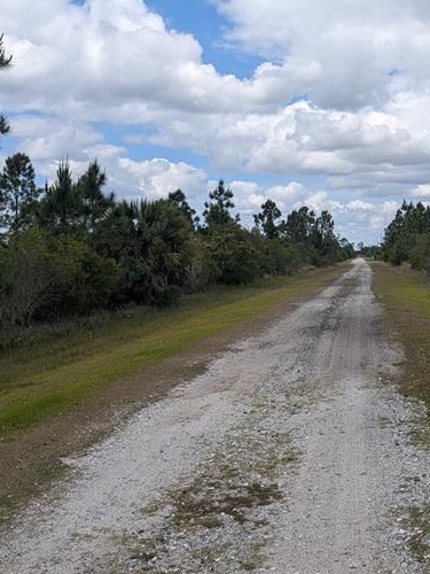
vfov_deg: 38.2
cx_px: 352
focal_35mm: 49
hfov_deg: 28.9
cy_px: 166
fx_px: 812
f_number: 1.68
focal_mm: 6.9
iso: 22
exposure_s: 1/1335
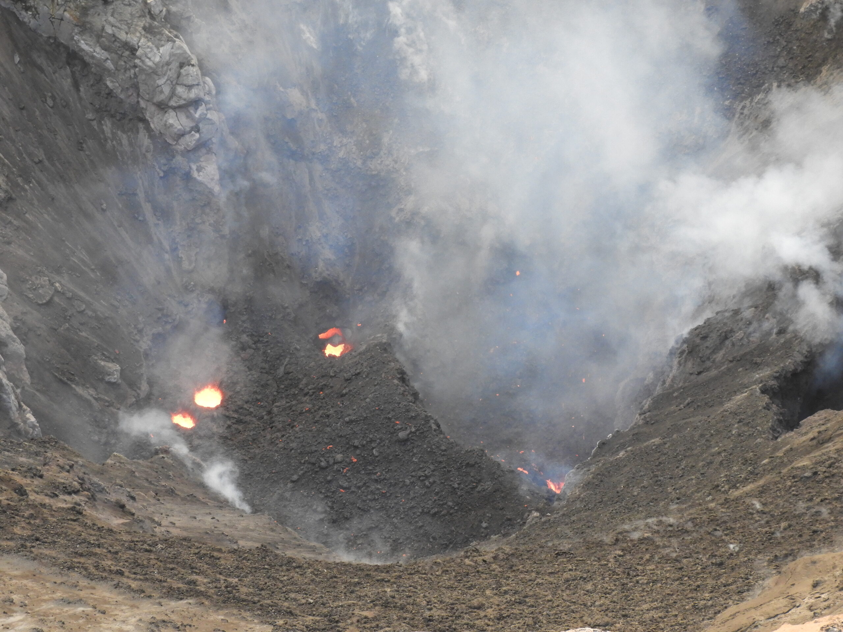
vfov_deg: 9.9
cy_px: 316
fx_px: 3653
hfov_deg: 13.2
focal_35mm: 150
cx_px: 422
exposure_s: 1/60
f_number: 5.2
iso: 500
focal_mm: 26.9
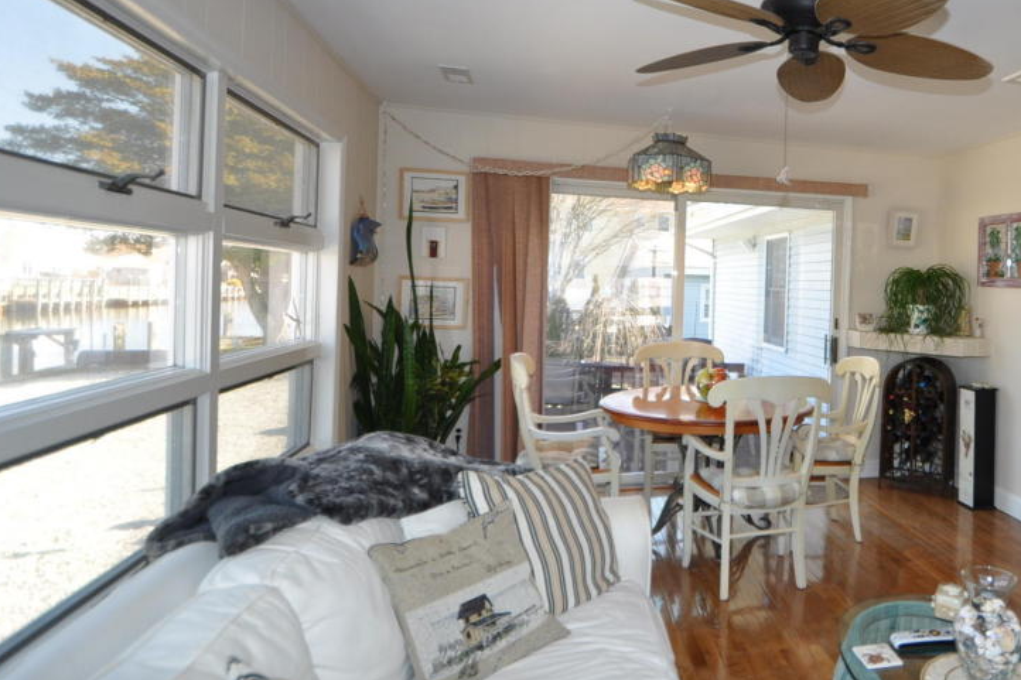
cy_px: 290
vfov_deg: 52.9
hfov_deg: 68.5
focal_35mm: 24
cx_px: 778
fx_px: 680
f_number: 4
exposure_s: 1/60
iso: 400
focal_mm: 10
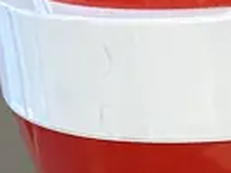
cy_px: 168
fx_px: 1241
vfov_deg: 8.0
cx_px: 761
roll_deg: +1.8
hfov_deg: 8.4
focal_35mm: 186
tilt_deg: -25.1
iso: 200
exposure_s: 1/50
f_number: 1.78
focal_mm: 6.86
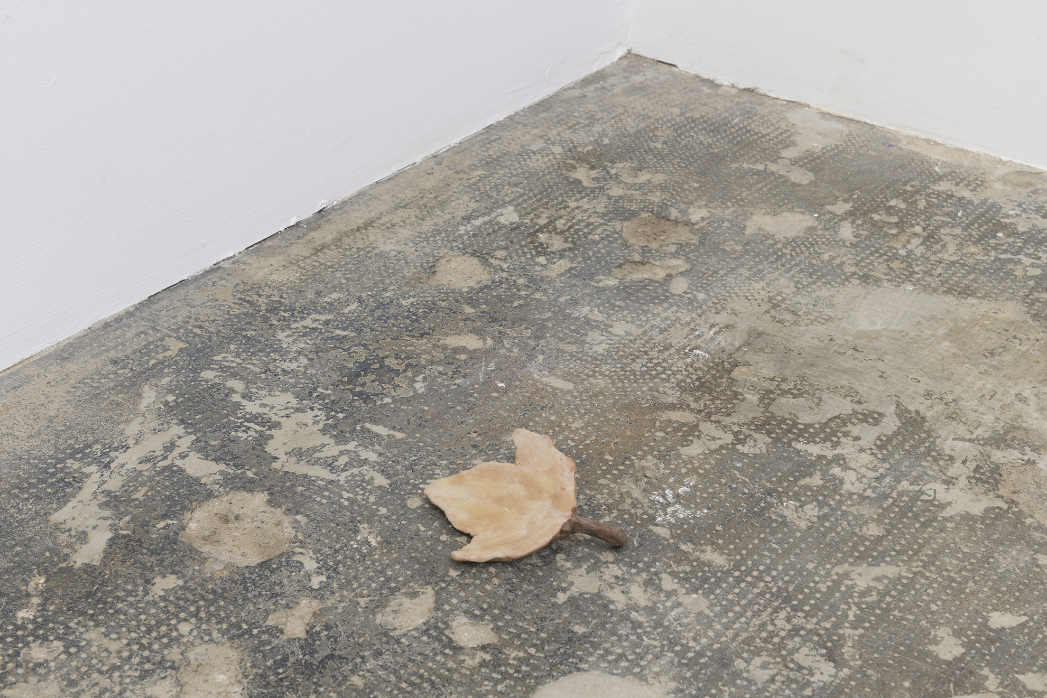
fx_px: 1803
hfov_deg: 32.4
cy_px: 349
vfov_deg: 21.9
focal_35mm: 62
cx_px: 524
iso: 64
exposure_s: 2
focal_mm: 62
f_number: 16
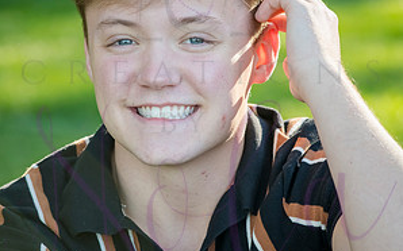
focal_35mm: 208
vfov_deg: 6.3
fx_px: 2284
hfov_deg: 10.1
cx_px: 202
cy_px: 120
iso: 800
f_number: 7.1
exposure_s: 1/400
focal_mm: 135
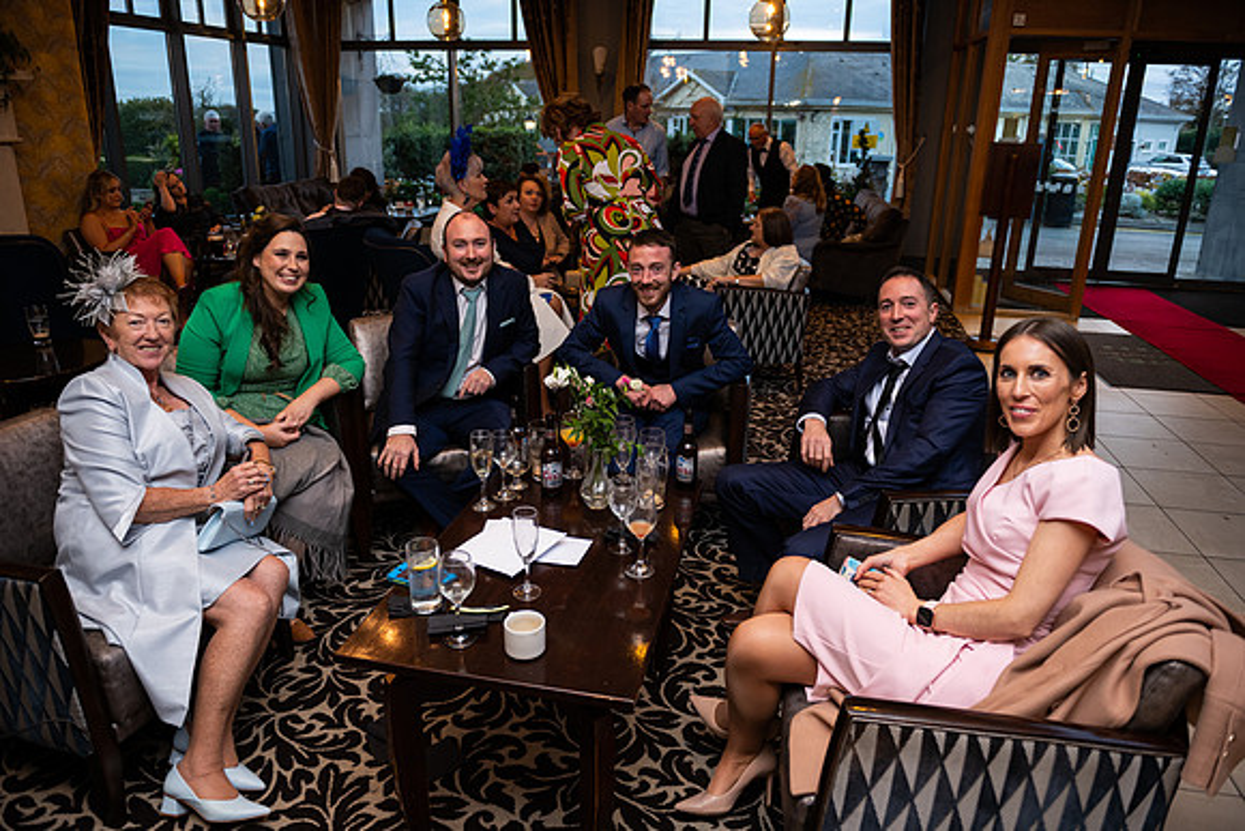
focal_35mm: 24
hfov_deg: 73.7
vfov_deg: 53.2
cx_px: 622
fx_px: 830
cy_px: 416
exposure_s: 1/160
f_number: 3.5
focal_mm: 24
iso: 640
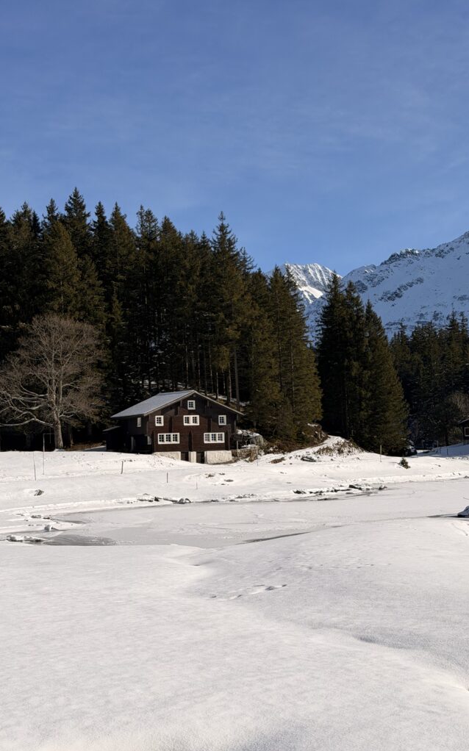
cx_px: 235
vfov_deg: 39.6
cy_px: 376
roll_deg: +1.4
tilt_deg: +3.5
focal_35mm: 51
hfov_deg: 25.3
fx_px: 1044
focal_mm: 6.76
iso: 64
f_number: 1.78
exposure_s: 1/9901
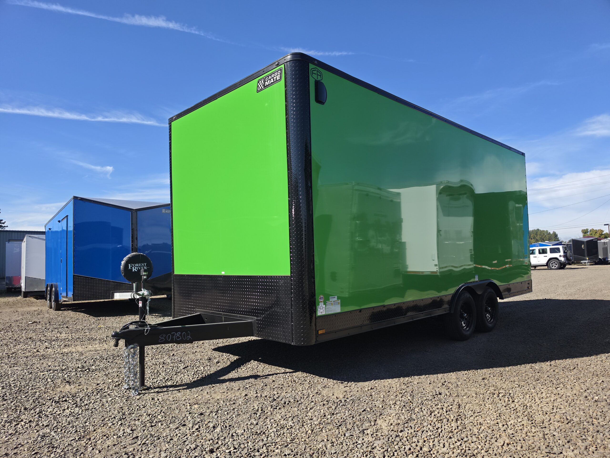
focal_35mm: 23
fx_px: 405
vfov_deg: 58.9
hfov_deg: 73.9
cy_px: 229
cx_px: 305
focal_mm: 6.5
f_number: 1.4
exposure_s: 1/3057
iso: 40
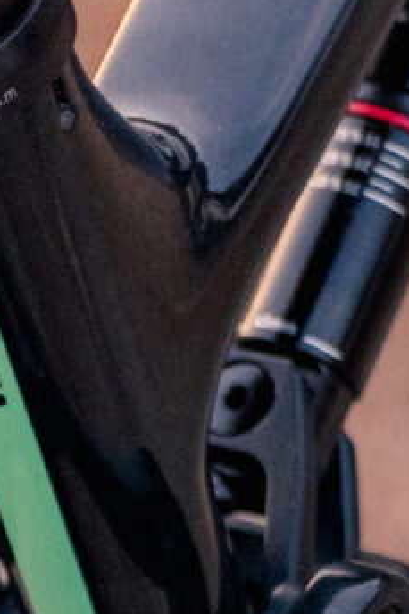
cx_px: 18
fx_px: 8563
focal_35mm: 502
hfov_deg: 2.7
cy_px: 405
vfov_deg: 4.1
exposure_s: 1/250
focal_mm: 50
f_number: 2.8
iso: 640
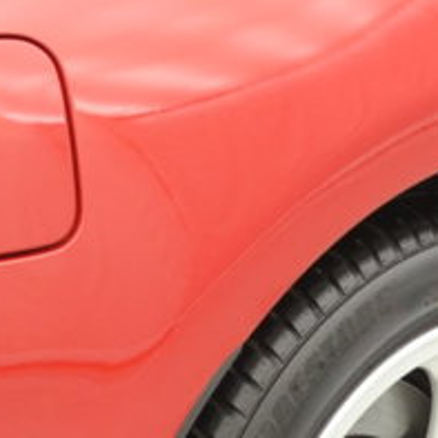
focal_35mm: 228
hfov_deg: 7.7
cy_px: -120
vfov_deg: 7.6
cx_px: 185
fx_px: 3264
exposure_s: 1/25
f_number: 4
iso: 400
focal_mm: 22
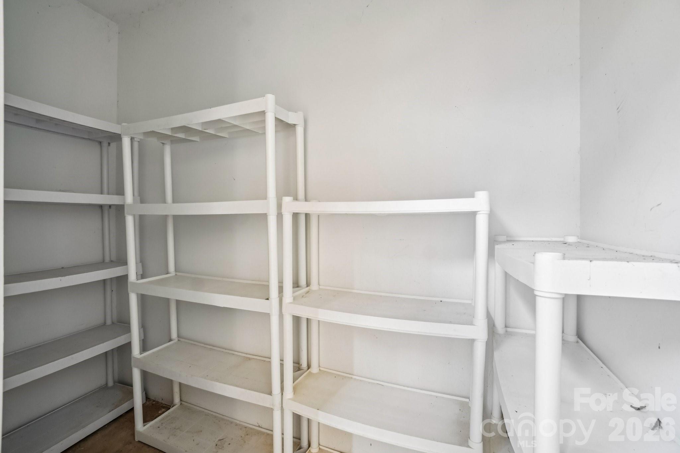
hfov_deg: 100.4
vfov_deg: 77.3
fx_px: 283
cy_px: 226
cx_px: 340
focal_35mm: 15
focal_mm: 10
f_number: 8
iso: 400
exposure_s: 1/5
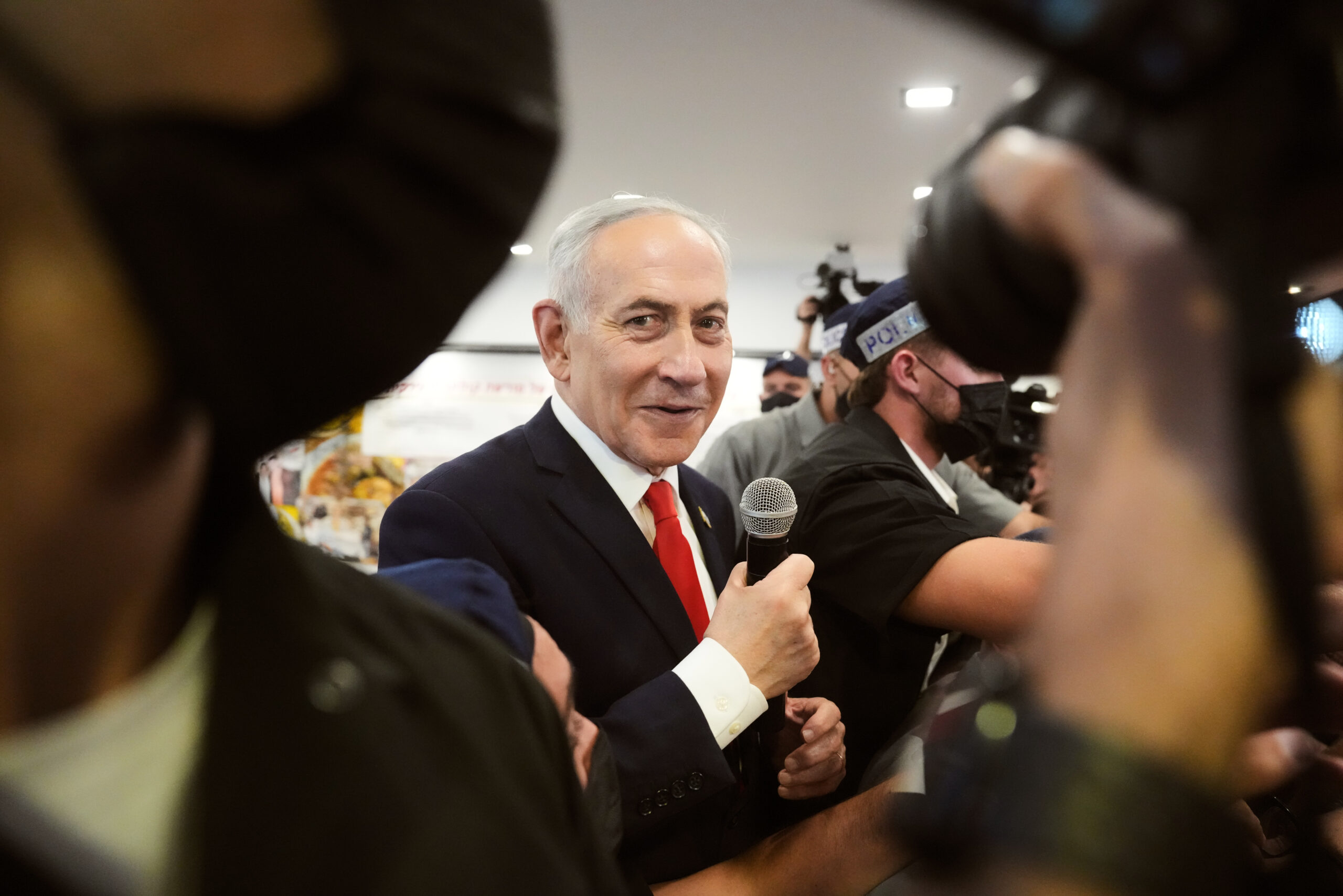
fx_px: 895
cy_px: 448
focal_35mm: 24
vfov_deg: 53.1
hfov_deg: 73.7
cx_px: 672
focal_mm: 24
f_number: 2.8
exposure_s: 1/1000
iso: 8000
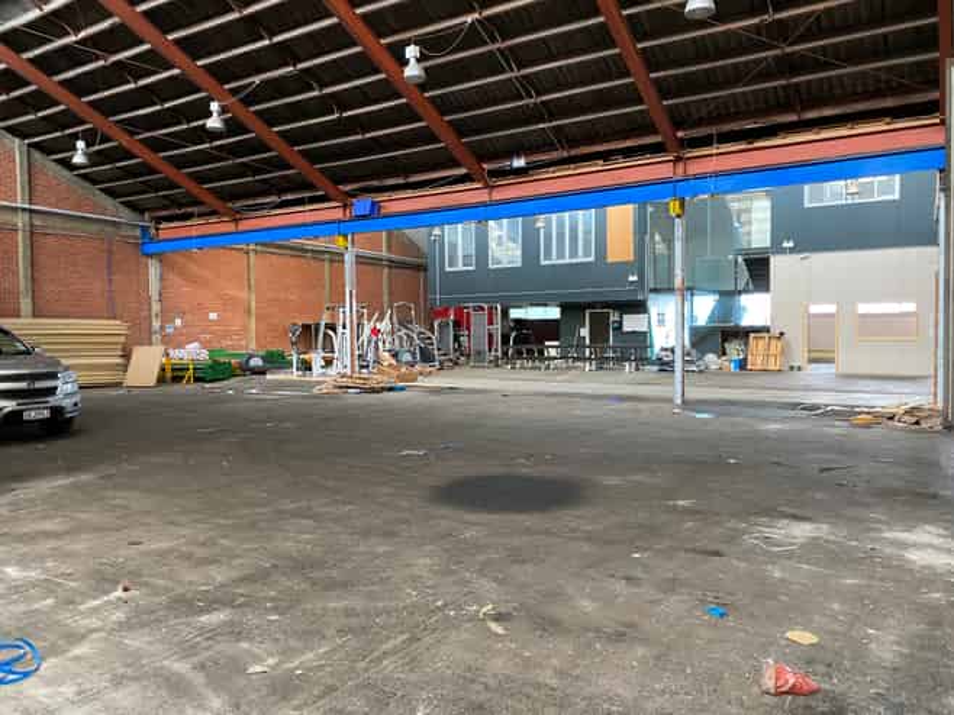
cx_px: 477
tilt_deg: -3.2
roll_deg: +0.3
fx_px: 716
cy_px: 358
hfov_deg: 67.3
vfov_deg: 53.0
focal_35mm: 26
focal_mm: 4.25
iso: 320
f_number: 1.8
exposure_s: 1/60
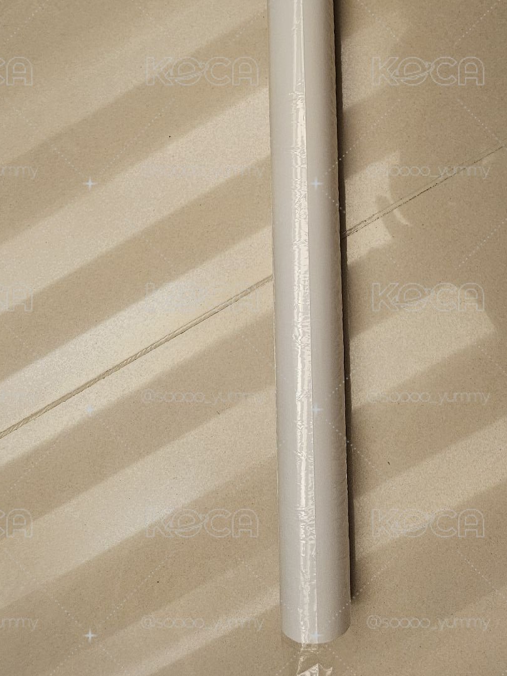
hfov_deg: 35.0
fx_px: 801
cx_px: 316
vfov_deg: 43.0
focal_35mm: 41
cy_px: 108
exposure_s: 1/120
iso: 500
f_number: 1.8
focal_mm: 5.4
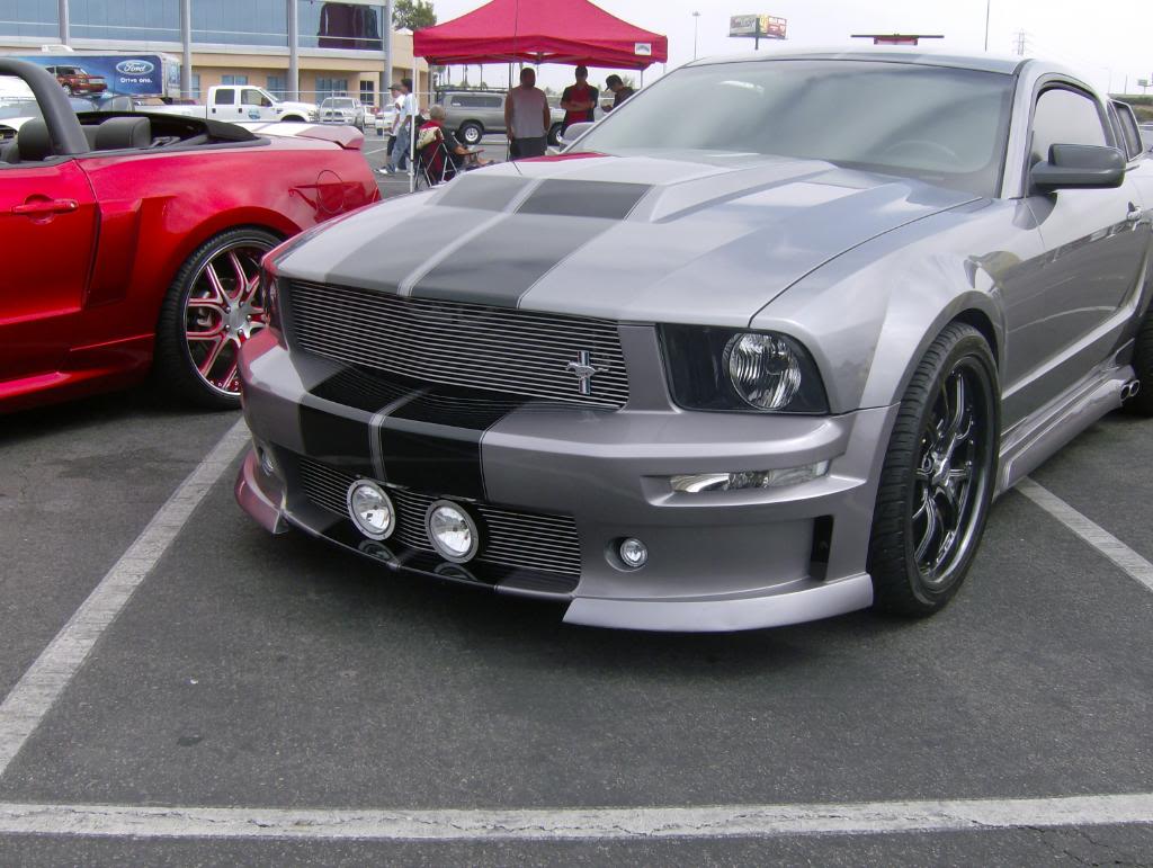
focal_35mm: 36
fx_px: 1201
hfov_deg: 51.3
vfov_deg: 39.7
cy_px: 434
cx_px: 576
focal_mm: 6
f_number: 4.7
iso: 100
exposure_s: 1/530
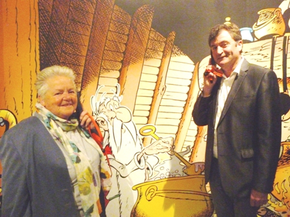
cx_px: 145
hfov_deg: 58.4
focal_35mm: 31
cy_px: 108
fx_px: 260
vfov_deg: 45.4
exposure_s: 1/15
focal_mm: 5.6
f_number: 3.4
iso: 800
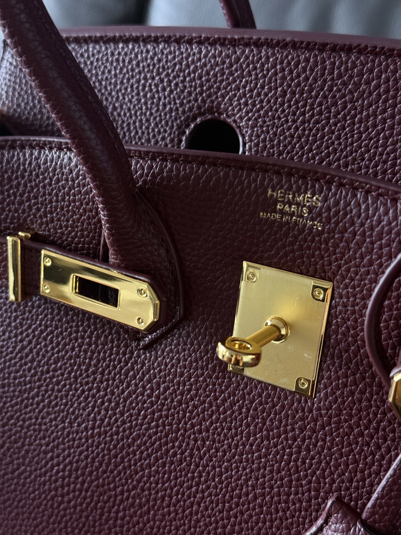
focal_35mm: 48
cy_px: 268
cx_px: 200
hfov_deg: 30.3
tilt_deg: -36.9
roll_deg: +3.5
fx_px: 741
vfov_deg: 39.7
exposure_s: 1/45
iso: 250
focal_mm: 6.76
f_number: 1.78
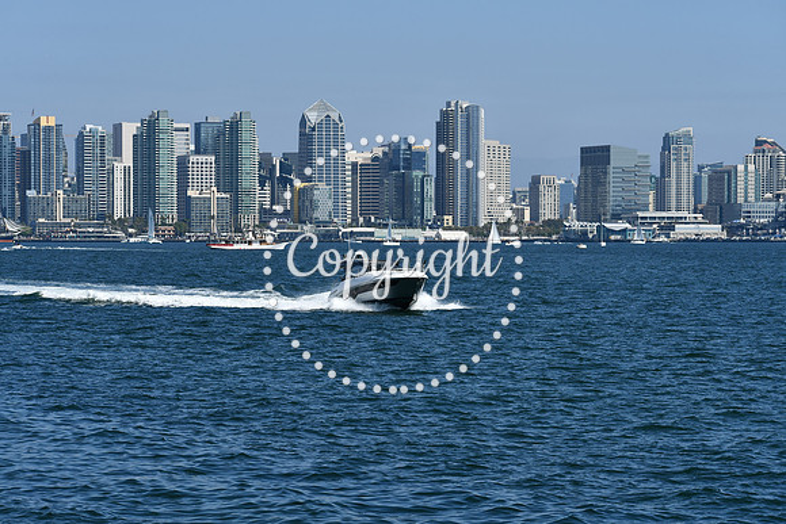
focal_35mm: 138
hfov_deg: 14.9
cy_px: 262
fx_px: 3014
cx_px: 393
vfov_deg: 9.9
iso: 100
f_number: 8
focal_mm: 92
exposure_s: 1/500
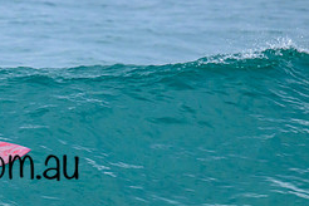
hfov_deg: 0.9
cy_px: 114
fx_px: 18925
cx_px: -77
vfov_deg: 0.6
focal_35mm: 2205
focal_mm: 680
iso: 1400
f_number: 11
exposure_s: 1/2000
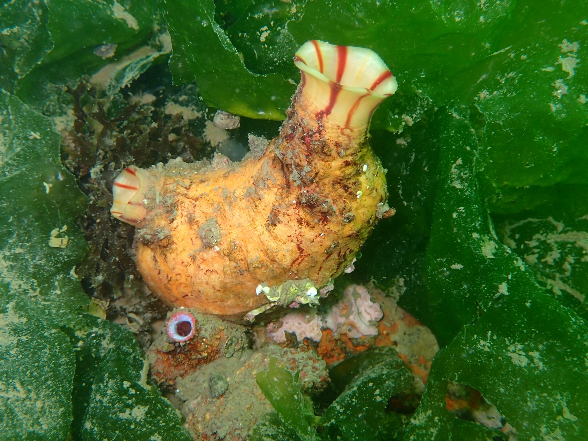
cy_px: 220
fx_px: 696
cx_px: 294
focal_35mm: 41
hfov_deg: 45.8
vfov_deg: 35.1
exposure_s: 1/80
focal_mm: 7.31
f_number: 4
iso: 200
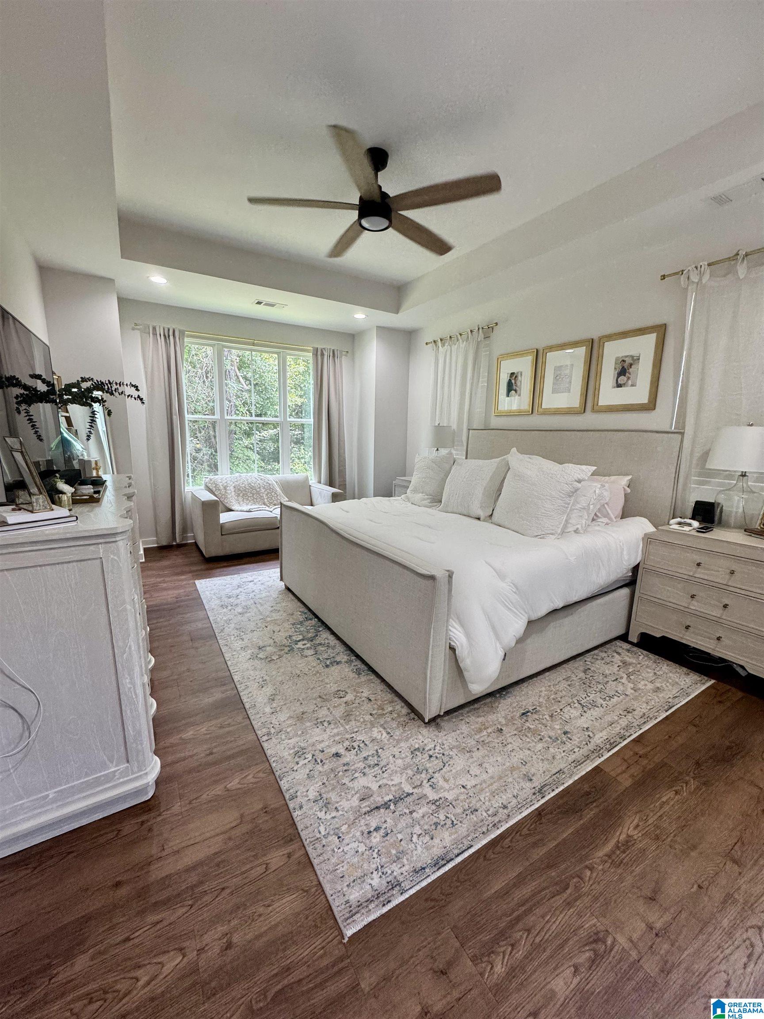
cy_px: 510
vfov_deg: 102.1
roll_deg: -0.7
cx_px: 382
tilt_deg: -11.6
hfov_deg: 85.7
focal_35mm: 14
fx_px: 412
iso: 200
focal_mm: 2.22
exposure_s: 1/120
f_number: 2.2
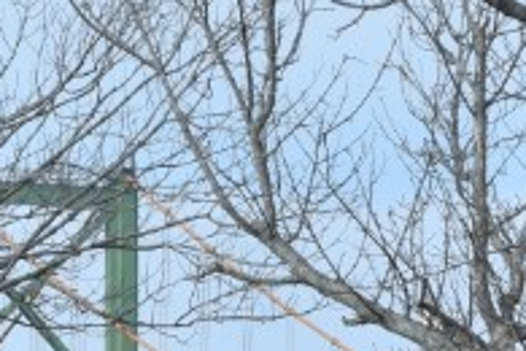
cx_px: -197
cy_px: 699
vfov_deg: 1.5
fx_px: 13383
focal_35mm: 916
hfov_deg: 2.2
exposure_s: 1/640
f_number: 10
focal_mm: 116
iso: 500
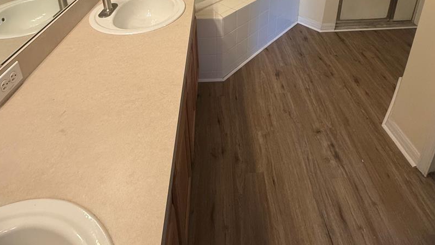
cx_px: 231
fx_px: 265
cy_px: -20
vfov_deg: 40.6
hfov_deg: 78.6
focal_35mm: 23
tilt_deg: -20.0
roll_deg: -0.3
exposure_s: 1/60
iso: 160
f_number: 2.2
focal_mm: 2.22
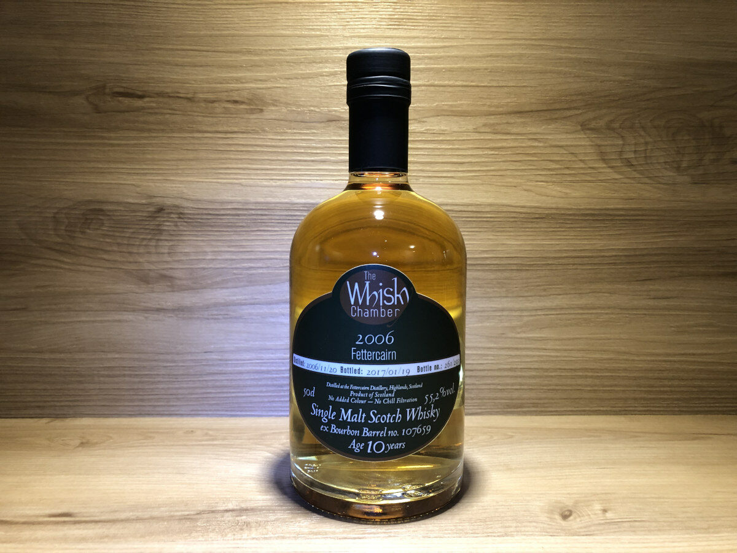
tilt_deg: -3.4
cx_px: 368
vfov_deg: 49.7
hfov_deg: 63.4
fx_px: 596
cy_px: 276
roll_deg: -0.1
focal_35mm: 28
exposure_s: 1/17
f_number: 1.8
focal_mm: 3.99
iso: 50
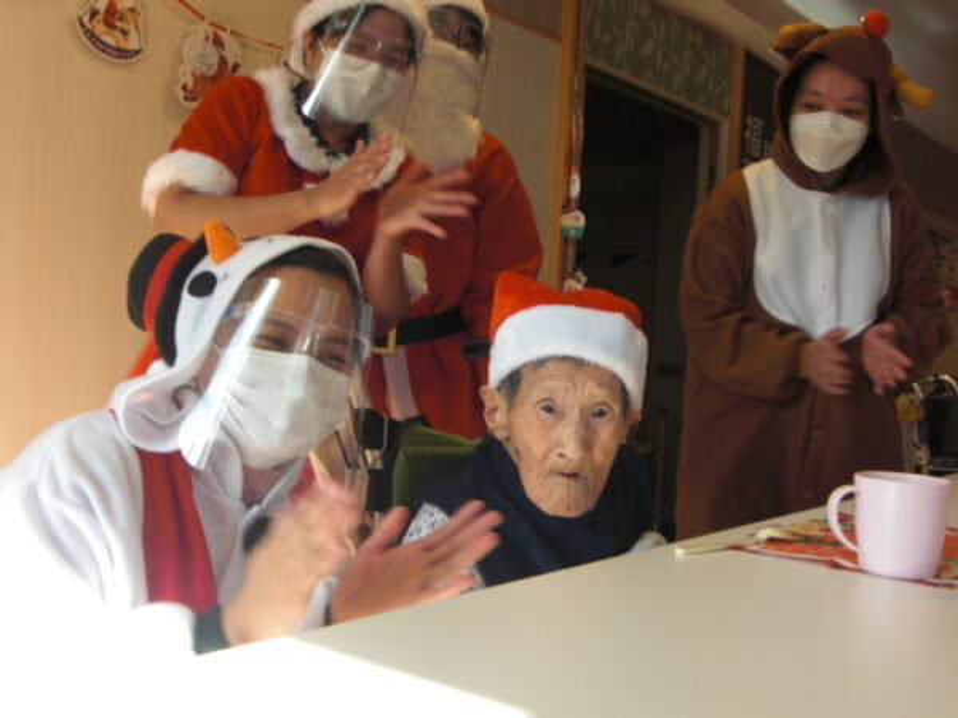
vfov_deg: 36.8
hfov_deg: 47.9
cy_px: 359
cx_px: 479
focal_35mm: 39
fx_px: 1079
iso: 50
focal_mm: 6.9
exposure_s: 1/80
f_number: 3
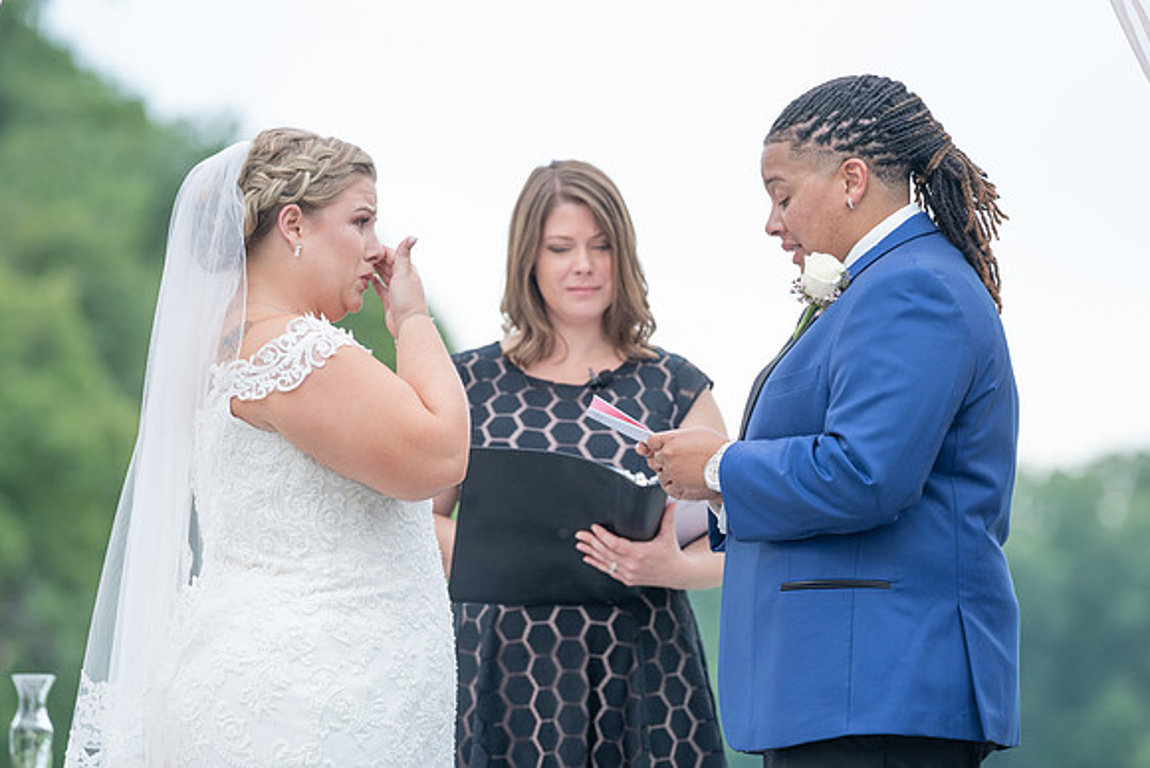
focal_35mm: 231
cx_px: 588
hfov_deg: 8.9
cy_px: 435
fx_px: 7396
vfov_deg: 5.9
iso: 160
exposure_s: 1/200
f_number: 4
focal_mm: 198
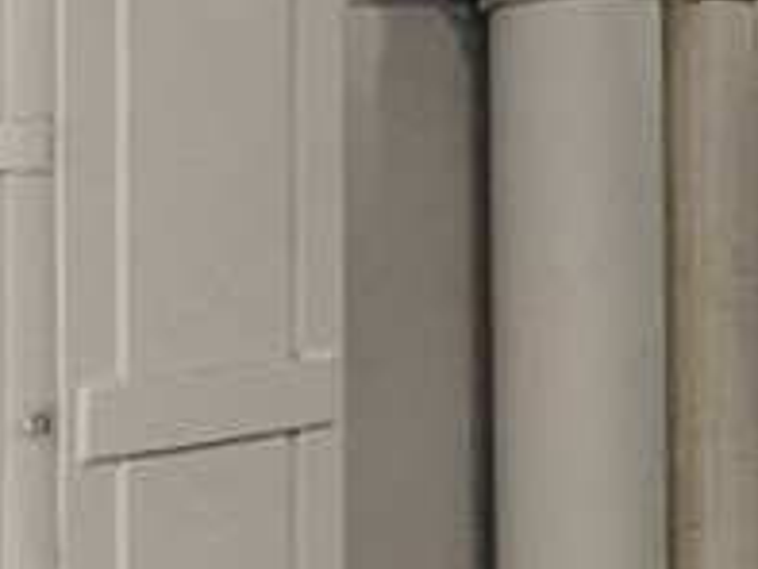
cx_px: 2522
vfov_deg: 8.7
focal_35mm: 170
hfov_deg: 8.8
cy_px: -85
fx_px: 3725
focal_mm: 6.81
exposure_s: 1/120
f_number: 1.85
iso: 271
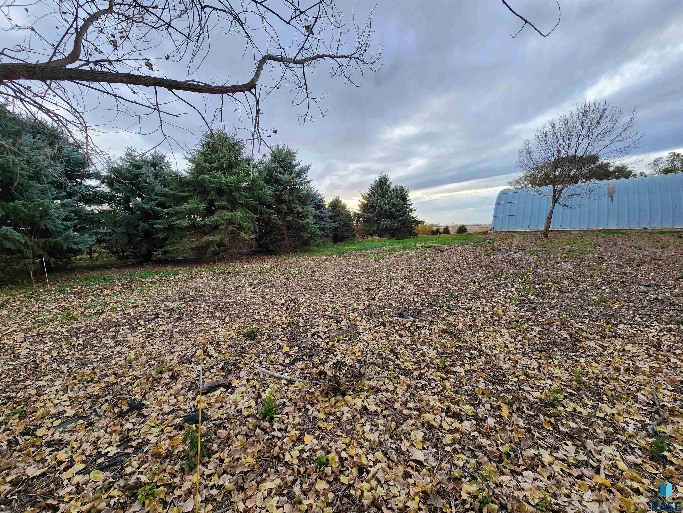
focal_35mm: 13
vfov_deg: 89.9
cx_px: 342
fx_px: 256
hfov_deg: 106.2
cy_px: 256
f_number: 2.2
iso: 50
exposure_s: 1/174
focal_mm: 2.2
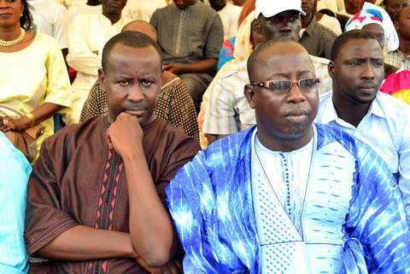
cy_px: 137
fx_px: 615
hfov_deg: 36.9
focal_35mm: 54
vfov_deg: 25.1
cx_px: 205
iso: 400
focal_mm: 36
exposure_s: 1/125
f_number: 5.6
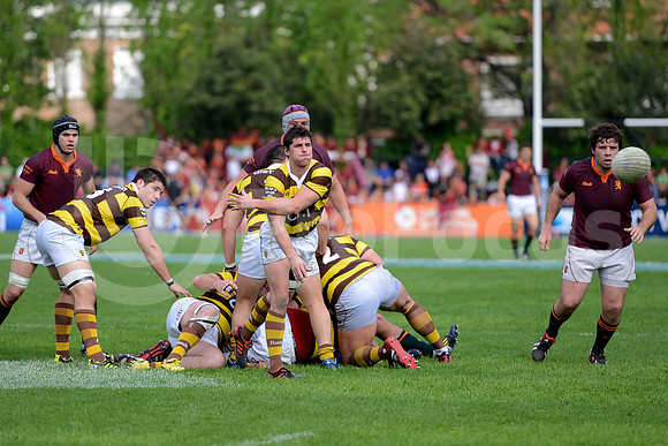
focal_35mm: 195
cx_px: 334
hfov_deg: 10.5
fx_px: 3619
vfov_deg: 7.0
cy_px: 223
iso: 320
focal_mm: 195
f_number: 2.8
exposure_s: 1/1000
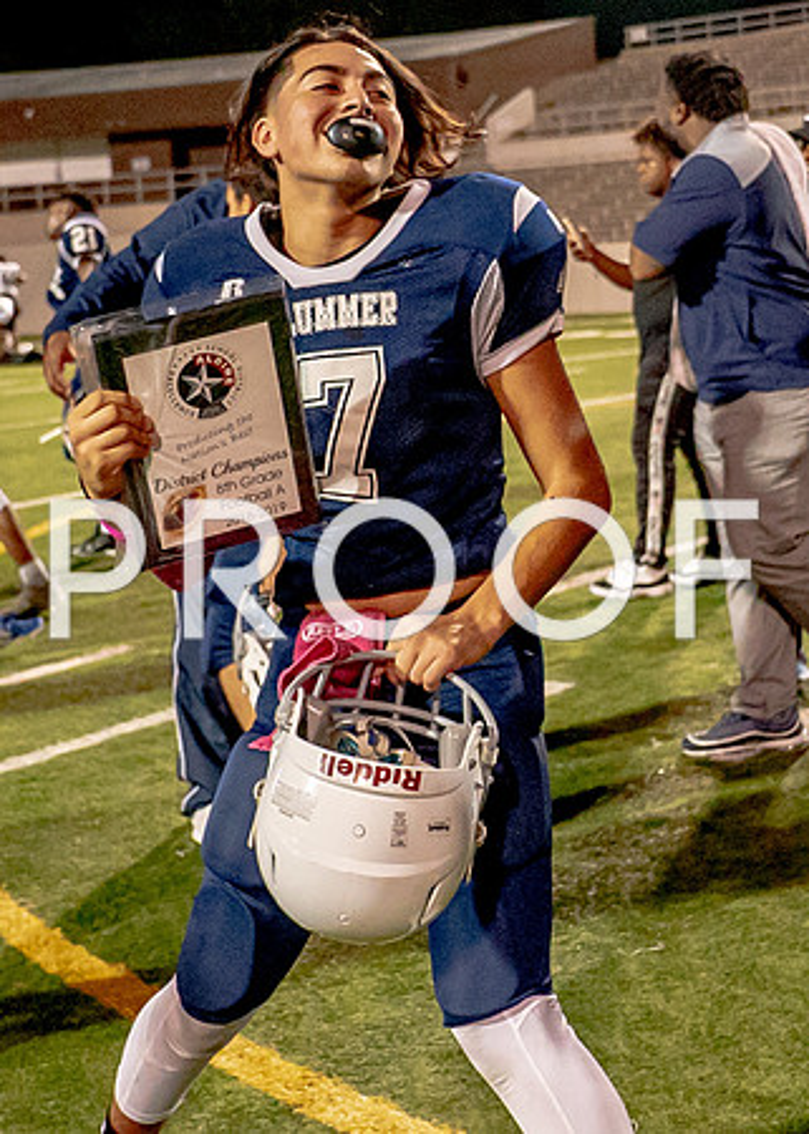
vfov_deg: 30.1
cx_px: 473
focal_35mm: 65
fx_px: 2092
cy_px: 364
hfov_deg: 21.9
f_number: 2.8
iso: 6400
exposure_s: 1/2000
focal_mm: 24
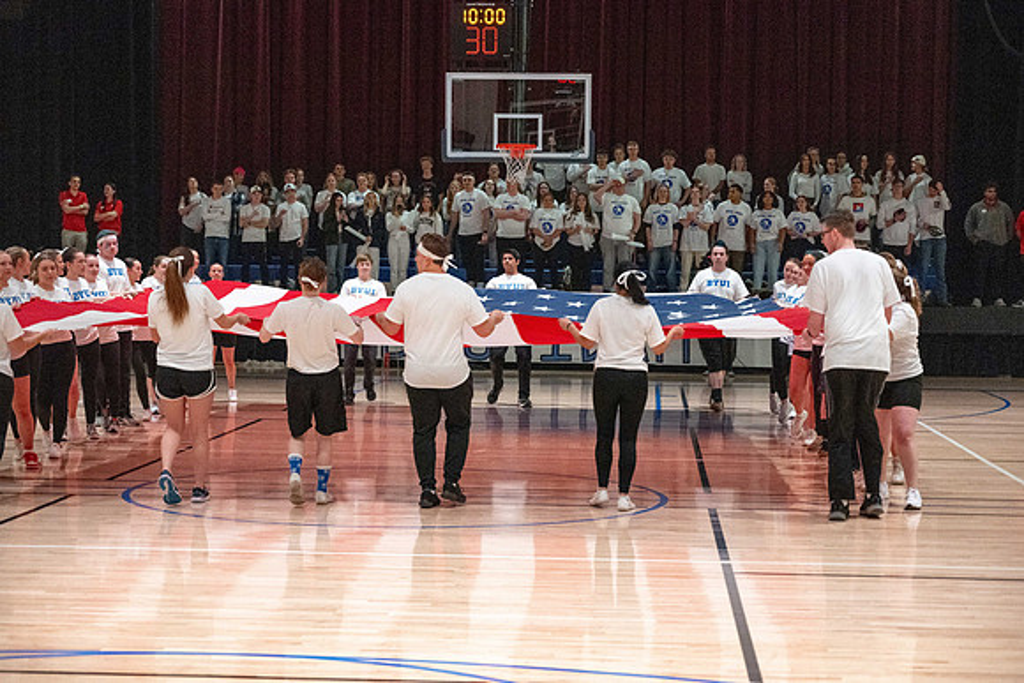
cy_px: 342
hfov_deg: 27.9
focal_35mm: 73
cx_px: 512
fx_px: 2063
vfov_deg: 18.8
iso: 10000
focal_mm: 70
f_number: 4
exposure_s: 1/250
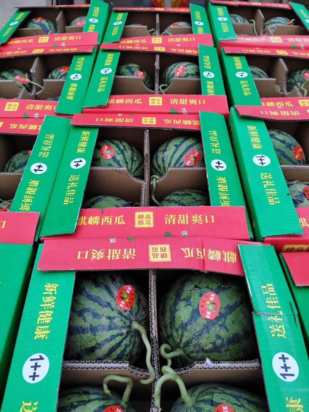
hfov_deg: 51.3
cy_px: 206
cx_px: 154
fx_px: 321
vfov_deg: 65.3
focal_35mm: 27
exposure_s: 1/100
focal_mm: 6.14
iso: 2019
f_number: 1.8
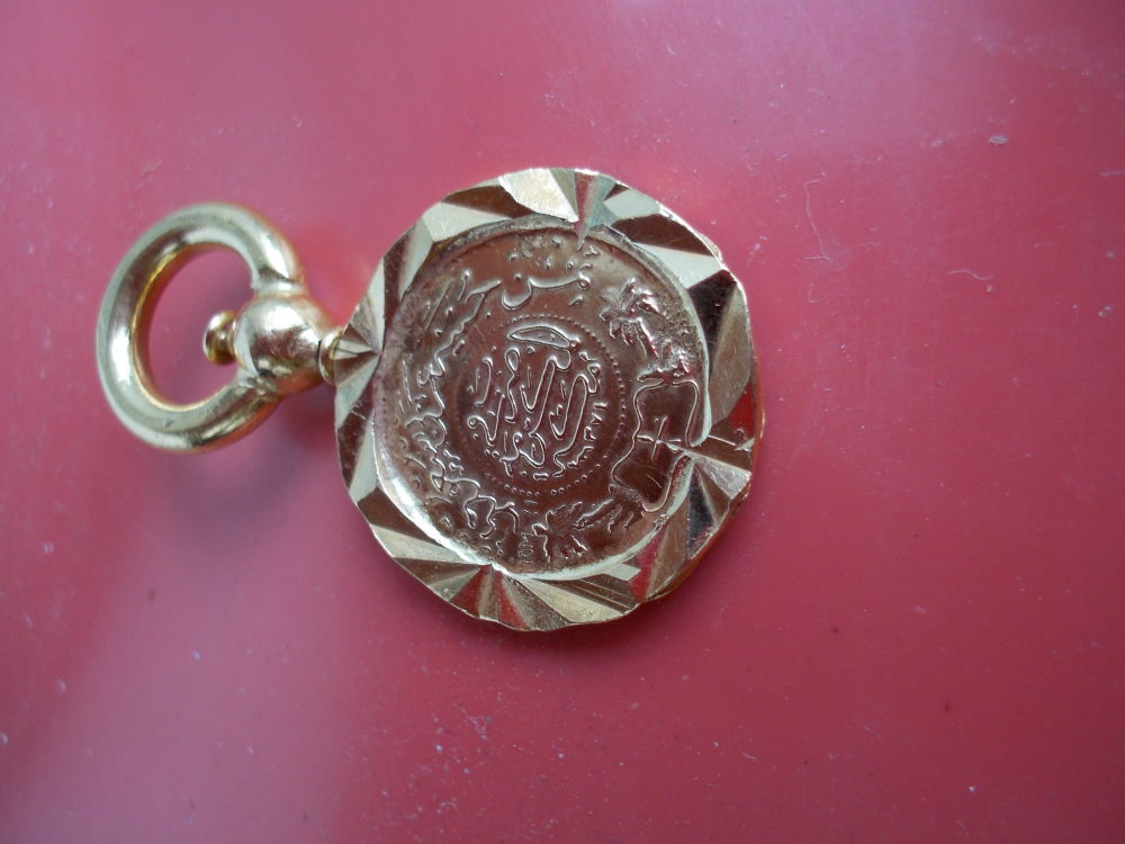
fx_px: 942
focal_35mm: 29
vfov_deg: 48.2
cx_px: 562
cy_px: 422
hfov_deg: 61.7
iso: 80
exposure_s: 1/60
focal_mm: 4.1
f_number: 3.3
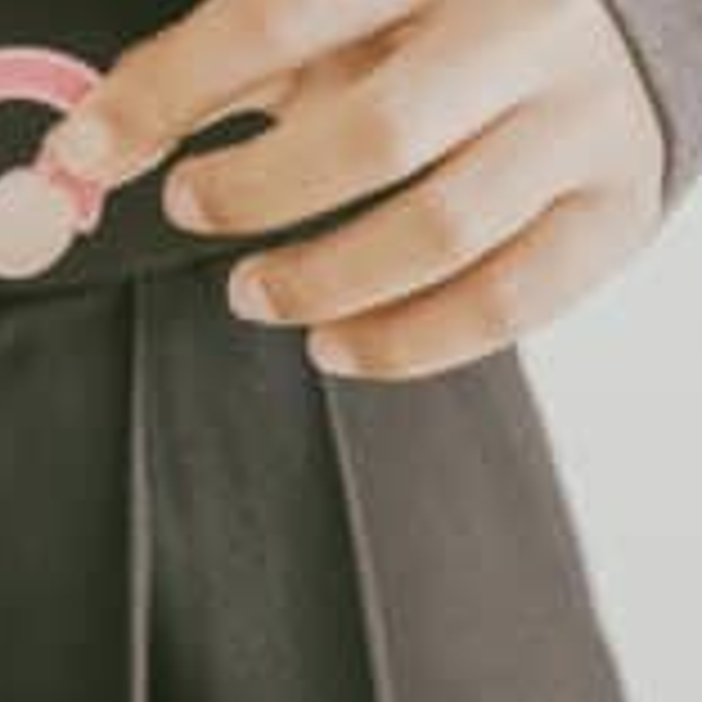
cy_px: -146
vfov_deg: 6.0
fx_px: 6608
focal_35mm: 288
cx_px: -310
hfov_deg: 6.0
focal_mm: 69
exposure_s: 1/100
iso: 200
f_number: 2.8
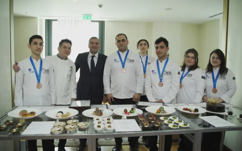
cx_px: 121
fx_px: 191
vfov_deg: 43.1
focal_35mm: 29
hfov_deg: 64.7
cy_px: 72
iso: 500
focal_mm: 28
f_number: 3.2
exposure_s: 1/125
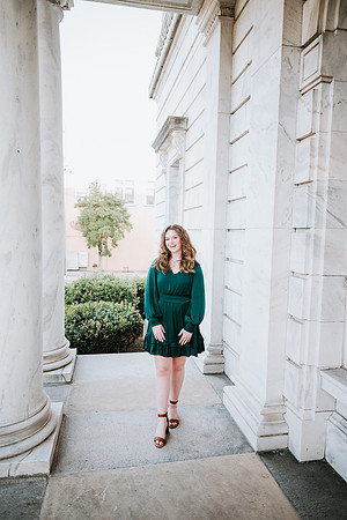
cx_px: 174
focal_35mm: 24
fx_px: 347
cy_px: 260
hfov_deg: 53.1
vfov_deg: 73.7
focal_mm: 24
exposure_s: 1/160
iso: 100
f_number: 2
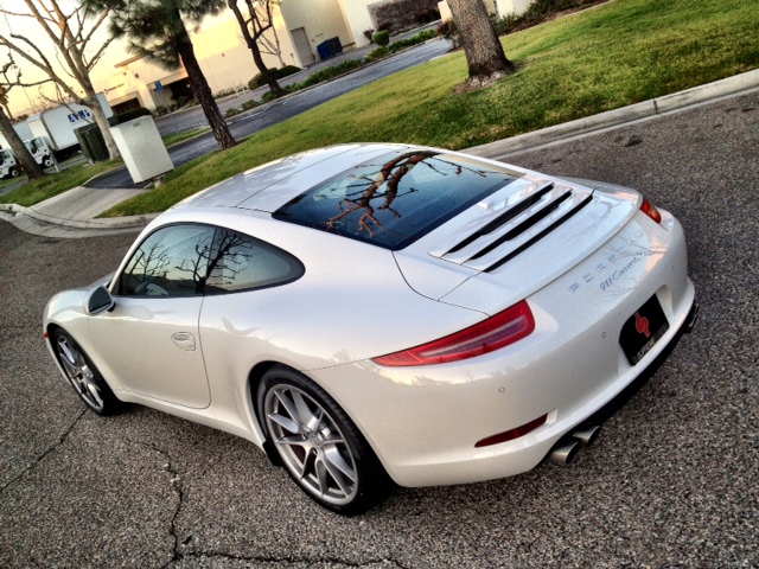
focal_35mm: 35
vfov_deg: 40.7
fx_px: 767
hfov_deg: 52.6
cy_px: 284
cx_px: 380
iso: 80
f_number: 2.4
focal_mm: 4.28
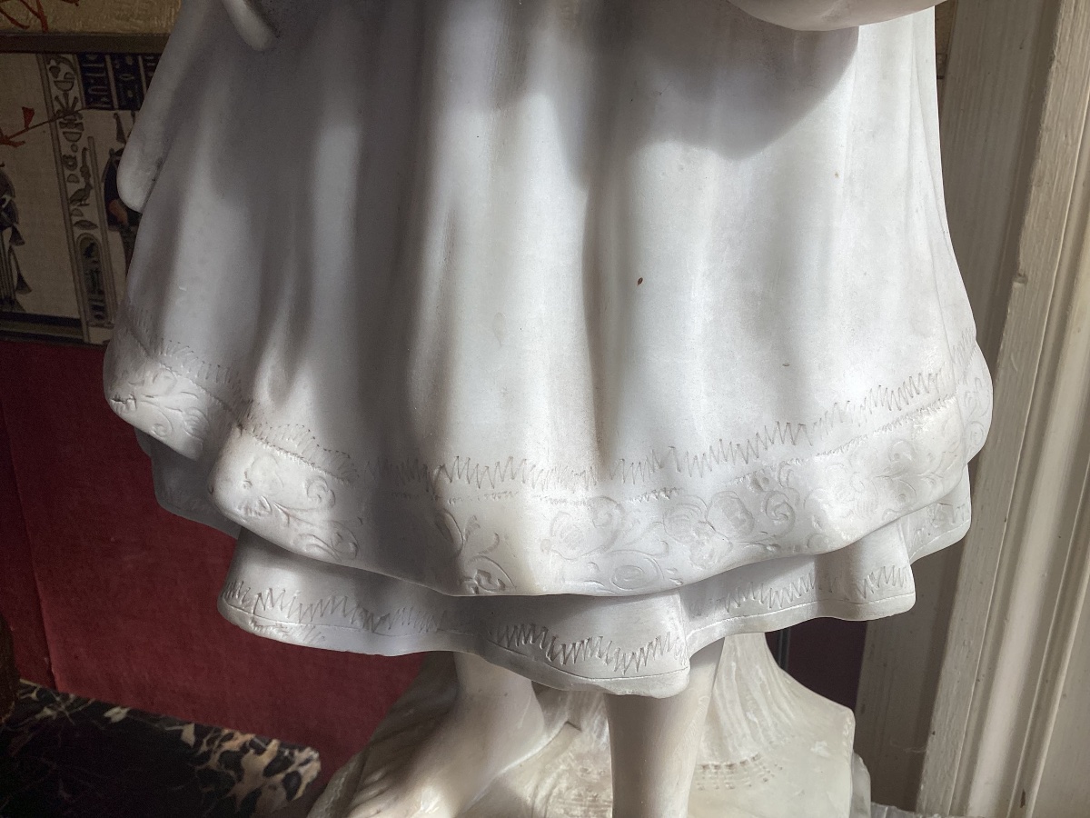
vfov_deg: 45.4
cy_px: 409
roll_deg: -3.1
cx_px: 545
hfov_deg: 58.4
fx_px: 976
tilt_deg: -22.0
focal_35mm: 31
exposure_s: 1/118
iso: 25
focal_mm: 3.3
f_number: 2.4
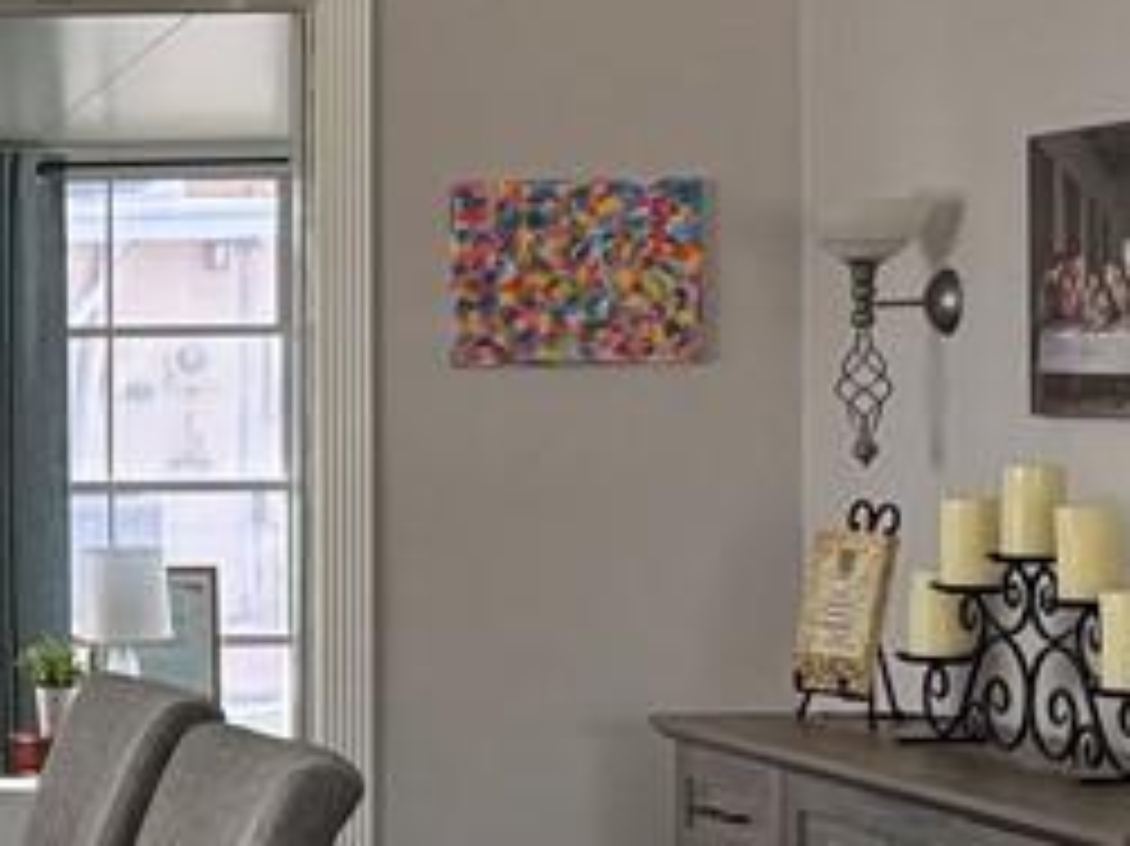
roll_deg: +0.4
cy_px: 486
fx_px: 3459
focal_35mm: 106
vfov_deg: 13.9
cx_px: -648
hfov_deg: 16.6
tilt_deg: -3.0
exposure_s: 1/60
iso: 200
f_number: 1.6
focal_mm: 5.96
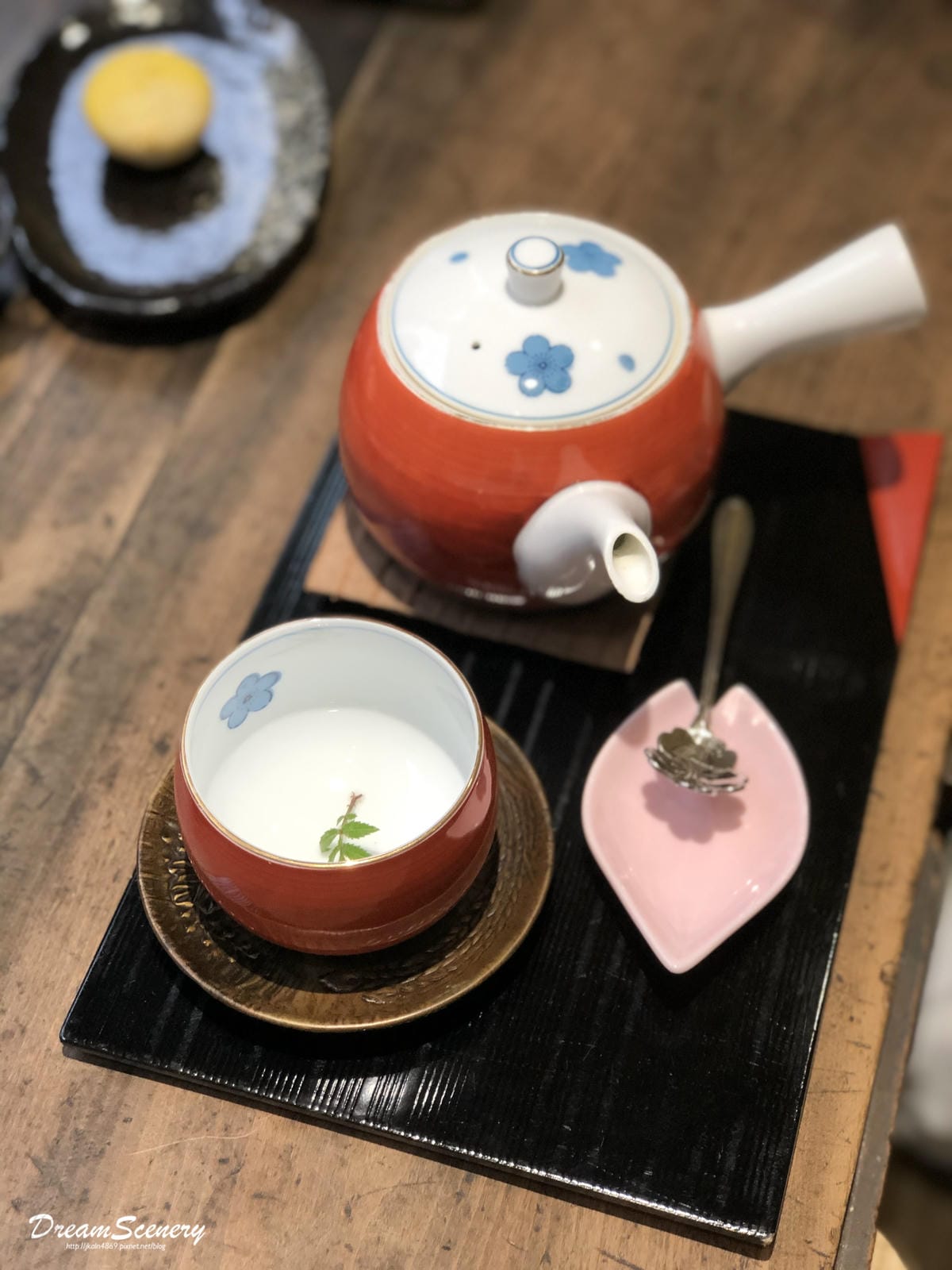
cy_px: 635
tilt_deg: -53.0
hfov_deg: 25.7
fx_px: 2090
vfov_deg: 33.8
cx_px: 476
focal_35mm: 57
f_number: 2.8
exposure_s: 1/30
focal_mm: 6.6
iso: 40
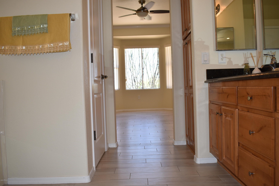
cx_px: 140
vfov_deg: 43.6
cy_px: 93
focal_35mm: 30
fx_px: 232
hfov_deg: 61.9
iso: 320
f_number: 5
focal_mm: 20
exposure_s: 1/200
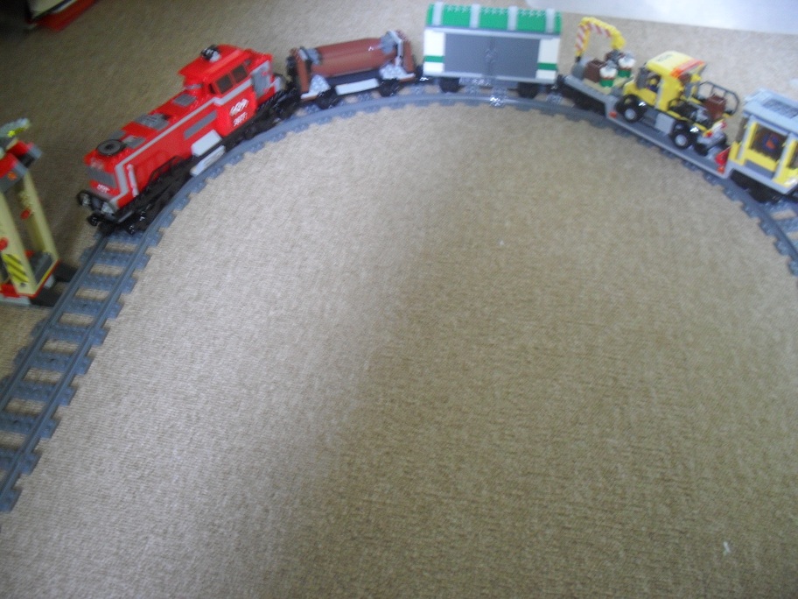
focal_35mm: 35
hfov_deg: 52.6
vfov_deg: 40.7
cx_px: 399
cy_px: 300
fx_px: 807
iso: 200
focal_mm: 6.3
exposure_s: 1/2
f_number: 3.2
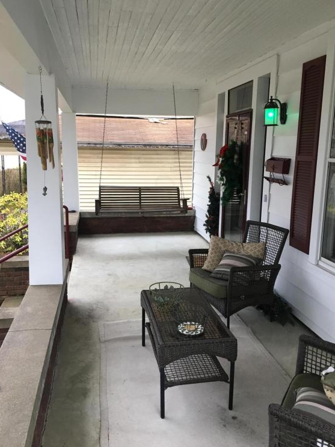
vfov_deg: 59.9
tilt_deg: -9.3
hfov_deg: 46.8
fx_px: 387
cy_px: 220
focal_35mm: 30
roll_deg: -0.8
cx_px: 165
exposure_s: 1/30
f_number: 2.2
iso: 40
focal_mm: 4.15
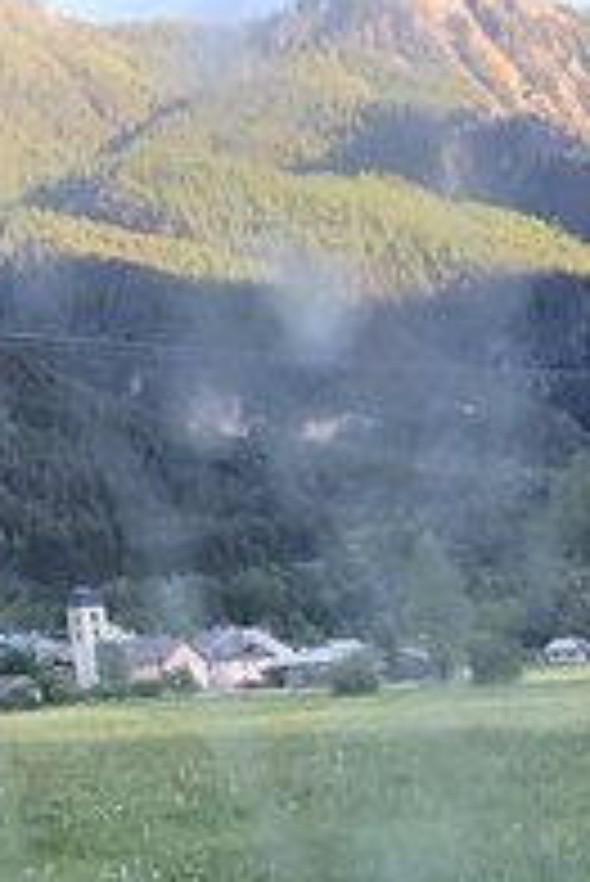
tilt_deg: -10.8
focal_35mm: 104
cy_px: 1141
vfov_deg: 18.3
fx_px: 2552
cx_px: 1239
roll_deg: +3.9
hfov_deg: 11.6
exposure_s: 1/120
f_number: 1.8
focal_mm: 3.99
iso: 32
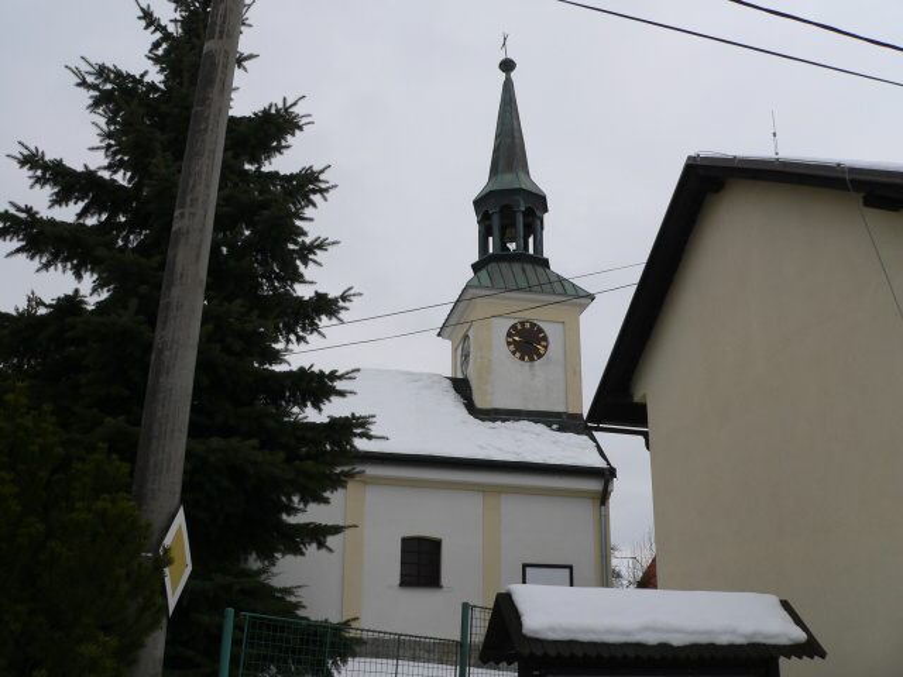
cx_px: 452
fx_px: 939
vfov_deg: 39.7
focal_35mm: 36
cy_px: 338
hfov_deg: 51.4
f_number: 4.6
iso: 80
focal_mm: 6
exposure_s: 1/500
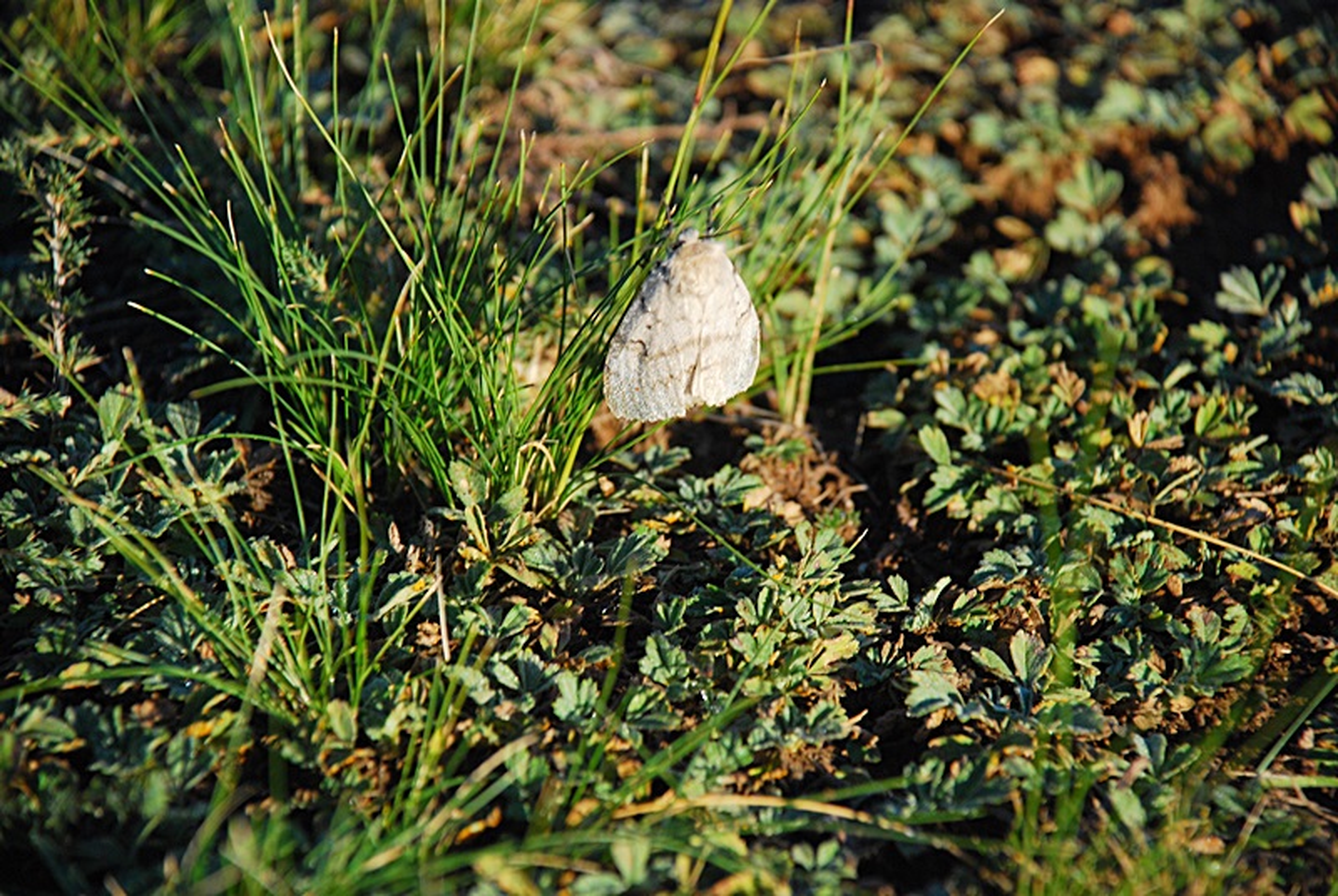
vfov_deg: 6.8
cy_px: 448
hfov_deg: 10.1
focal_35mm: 202
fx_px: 7537
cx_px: 669
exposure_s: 1/800
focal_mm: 135
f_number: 6.3
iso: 400
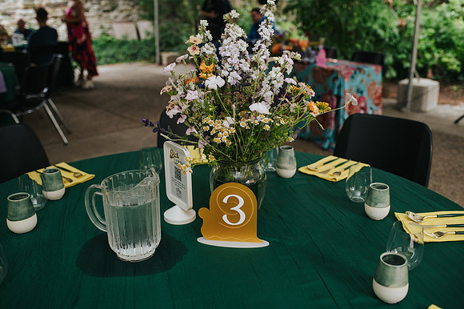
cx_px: 232
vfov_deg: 37.8
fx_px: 451
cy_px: 154
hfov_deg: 54.5
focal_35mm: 35
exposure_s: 1/200
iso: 1000
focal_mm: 35
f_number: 3.2
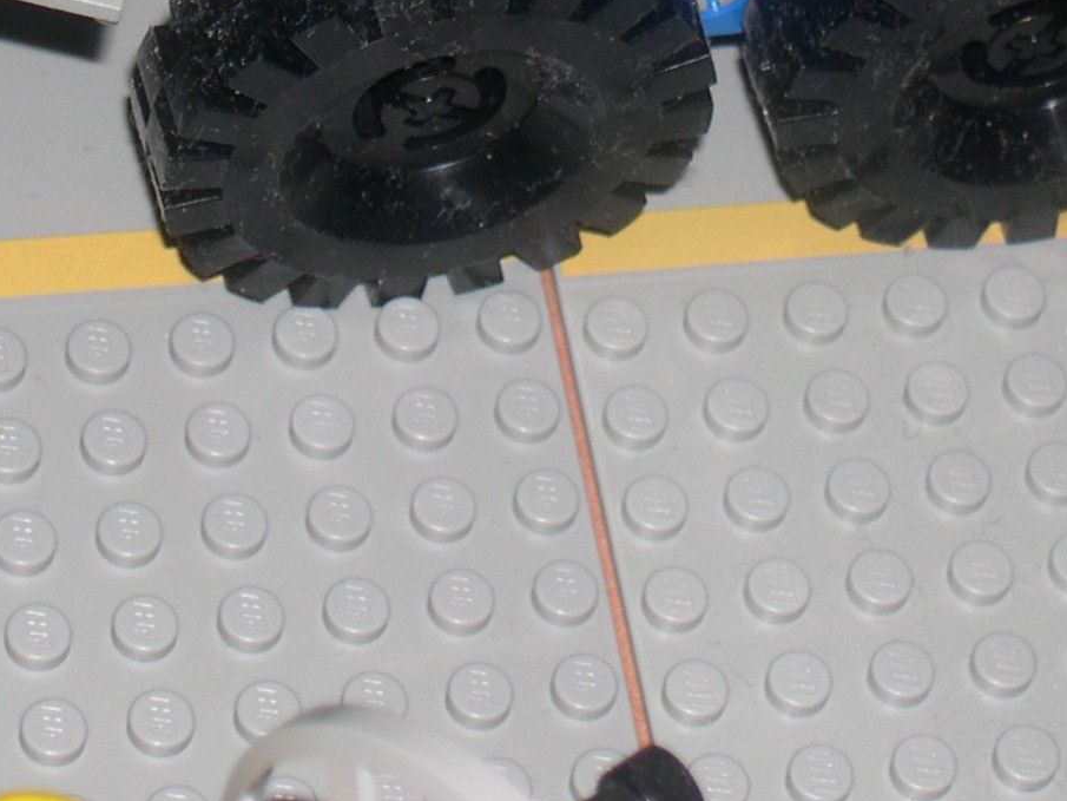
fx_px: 7121
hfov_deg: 8.6
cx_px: 466
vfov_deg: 6.4
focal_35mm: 231
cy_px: -134
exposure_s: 1/60
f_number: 4.5
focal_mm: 19.5
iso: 100
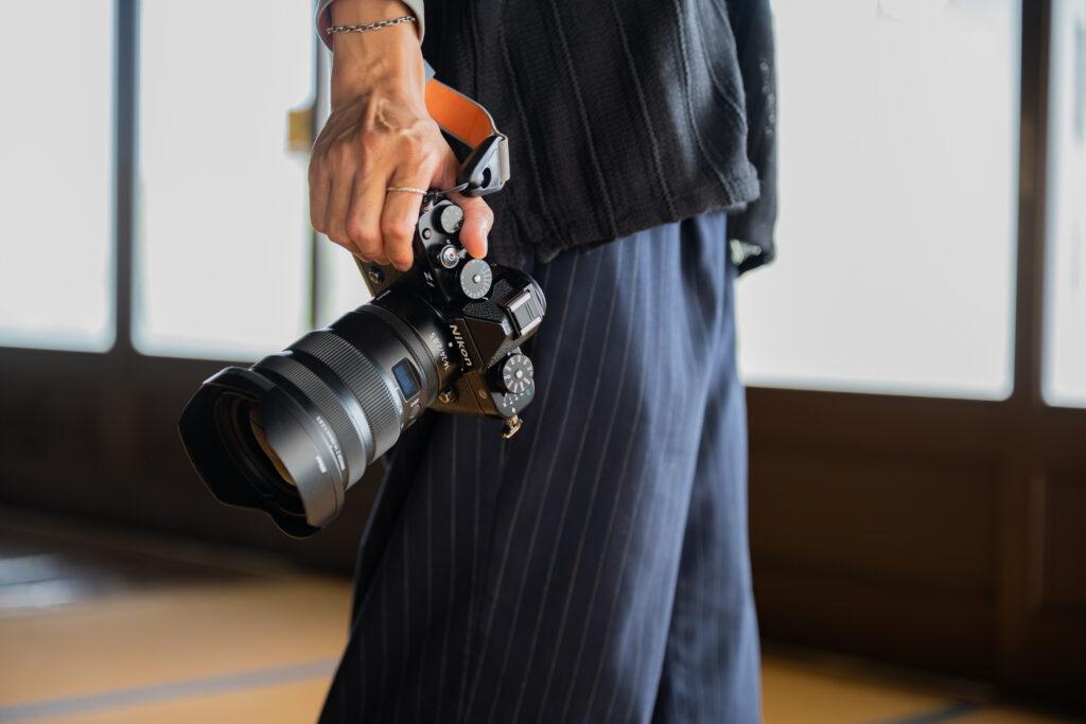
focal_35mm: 70
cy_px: 362
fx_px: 2112
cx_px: 543
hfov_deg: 28.8
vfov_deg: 19.5
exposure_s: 1/250
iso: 800
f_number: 2.8
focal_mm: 70
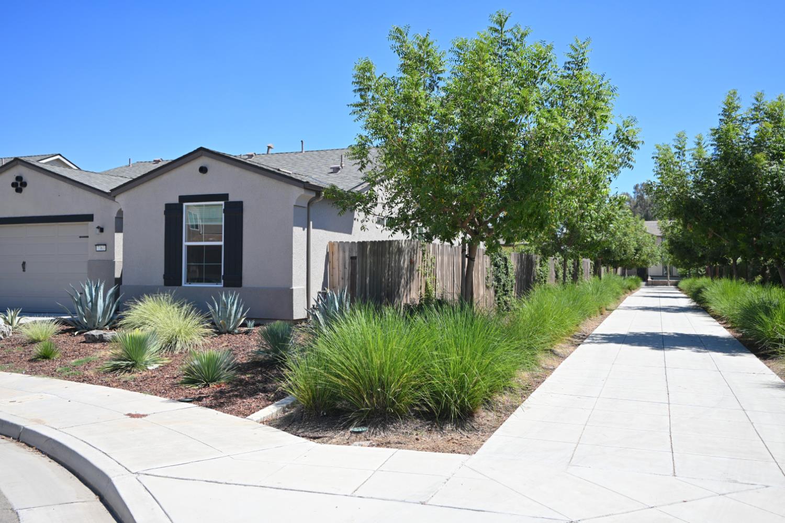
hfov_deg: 58.7
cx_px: 392
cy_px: 262
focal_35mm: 32
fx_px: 698
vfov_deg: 41.1
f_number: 7.1
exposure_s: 1/320
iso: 100
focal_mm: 32
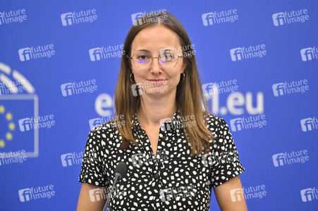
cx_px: 159
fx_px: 1765
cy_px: 106
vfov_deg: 6.9
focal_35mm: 200
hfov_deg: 10.3
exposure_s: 1/800
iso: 5000
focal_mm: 200
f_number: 2.8
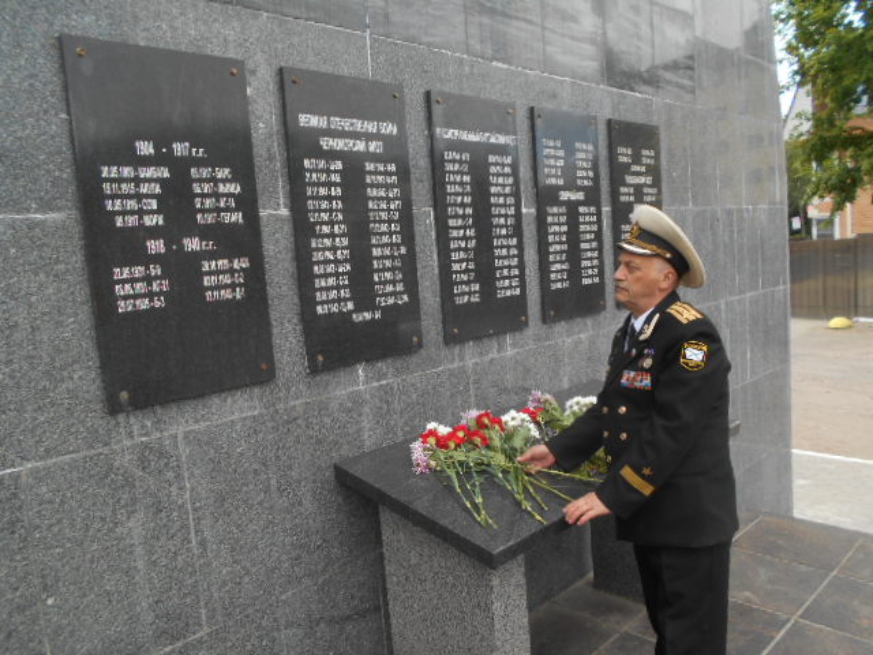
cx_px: 436
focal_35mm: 26
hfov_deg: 67.3
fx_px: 656
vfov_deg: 53.1
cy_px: 328
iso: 80
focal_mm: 4.6
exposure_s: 1/320
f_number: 3.2
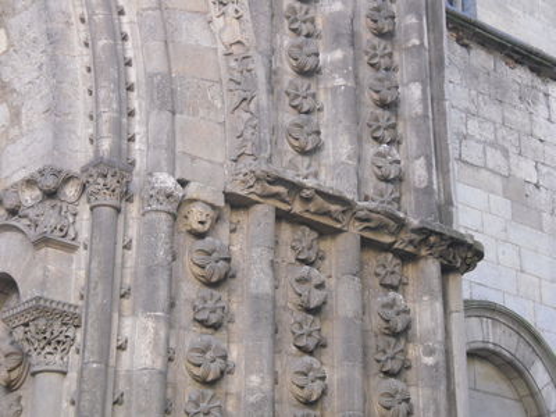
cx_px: 278
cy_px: 208
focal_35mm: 78
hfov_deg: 25.0
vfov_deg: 18.9
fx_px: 1253
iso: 200
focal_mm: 13.02
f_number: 4.7
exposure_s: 1/80
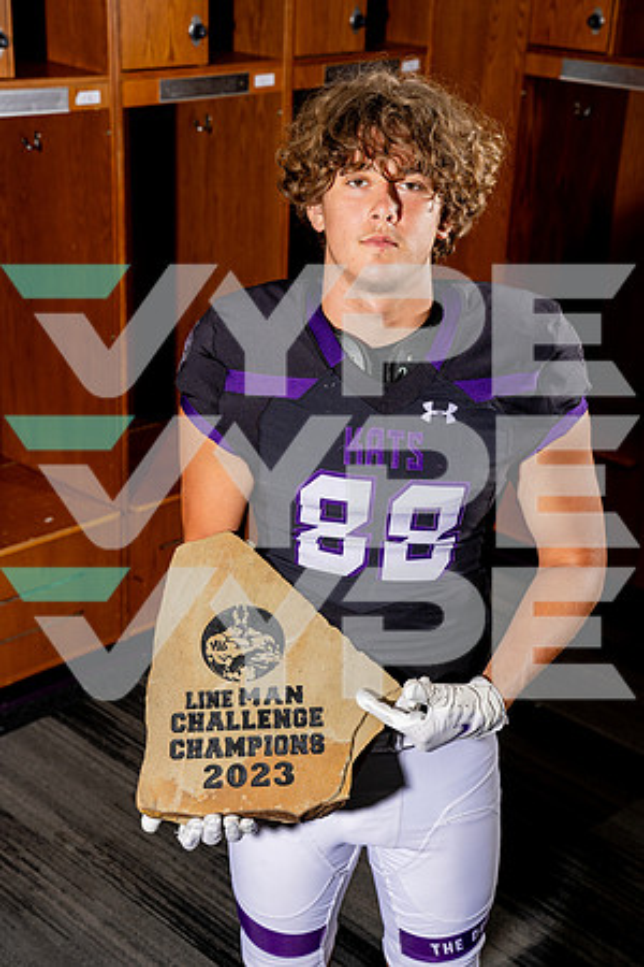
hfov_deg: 23.8
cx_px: 322
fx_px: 1529
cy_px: 484
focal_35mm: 57
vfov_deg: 35.1
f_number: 5.6
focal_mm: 57
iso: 100
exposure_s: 1/250
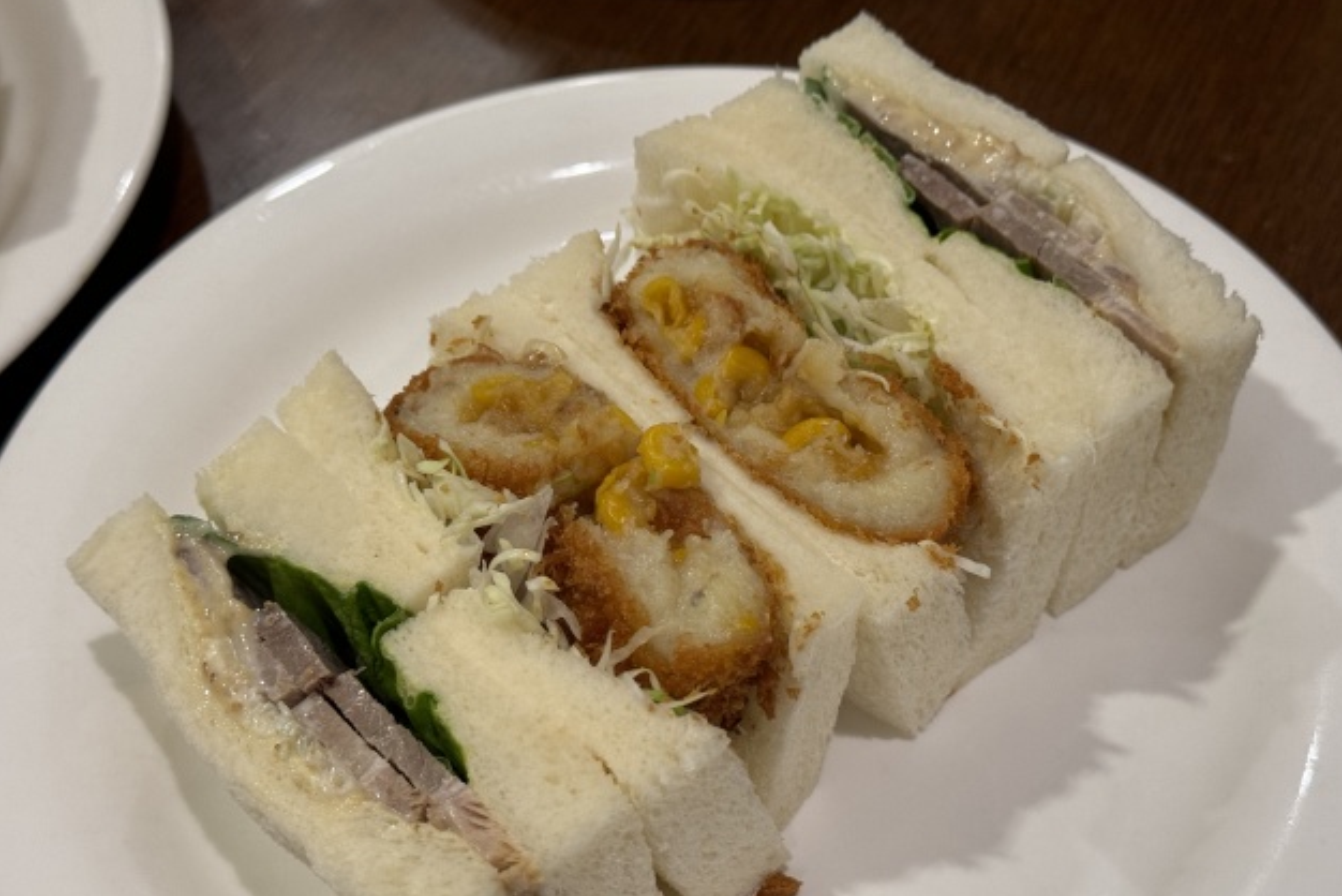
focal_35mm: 51
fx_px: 1902
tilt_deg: -52.0
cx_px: 684
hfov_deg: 38.9
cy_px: 489
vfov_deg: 26.5
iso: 200
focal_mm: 6.76
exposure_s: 1/50
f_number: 1.78
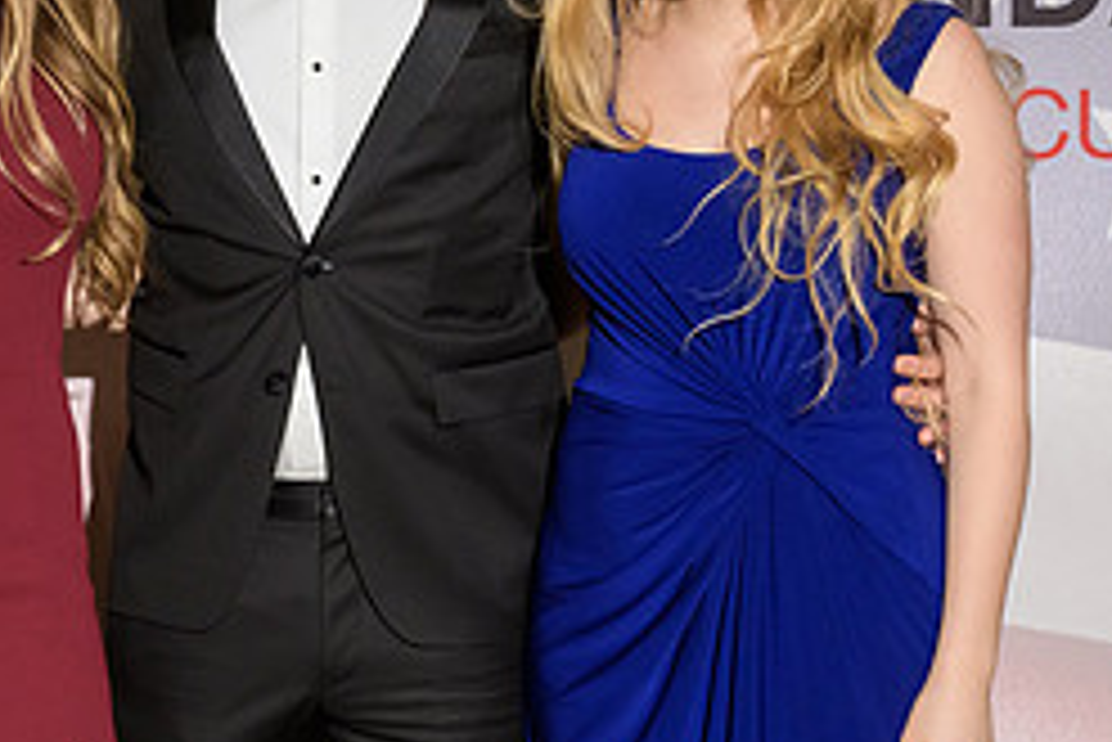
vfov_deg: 9.6
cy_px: 105
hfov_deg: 14.4
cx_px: 324
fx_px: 4389
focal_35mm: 142
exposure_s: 1/100
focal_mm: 55
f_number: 5
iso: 1000
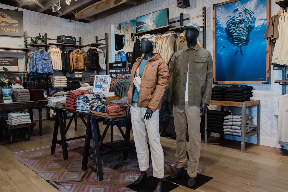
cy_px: 95
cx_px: 139
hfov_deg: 61.9
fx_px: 240
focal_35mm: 30
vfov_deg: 43.6
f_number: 11
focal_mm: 24
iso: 800
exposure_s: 1/20
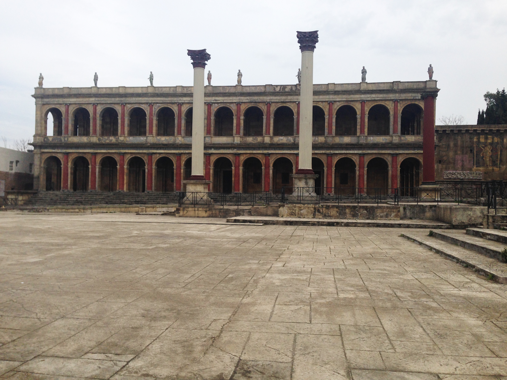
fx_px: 483
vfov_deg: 42.9
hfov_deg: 55.4
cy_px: 190
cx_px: 254
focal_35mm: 33
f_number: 2.4
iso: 50
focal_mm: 4.12
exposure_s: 1/1748
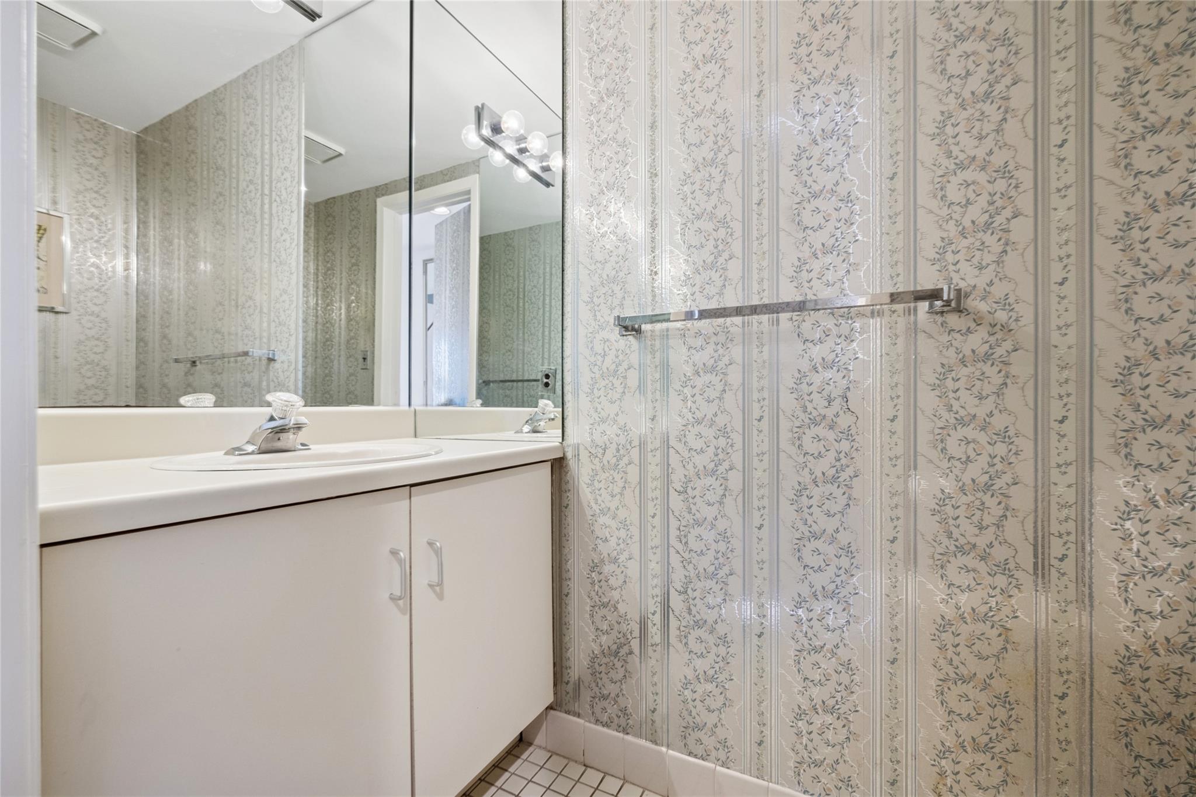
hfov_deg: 104.3
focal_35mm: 14
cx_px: 598
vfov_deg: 81.2
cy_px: 398
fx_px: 465
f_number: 8
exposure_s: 1/40
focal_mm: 14
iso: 1250
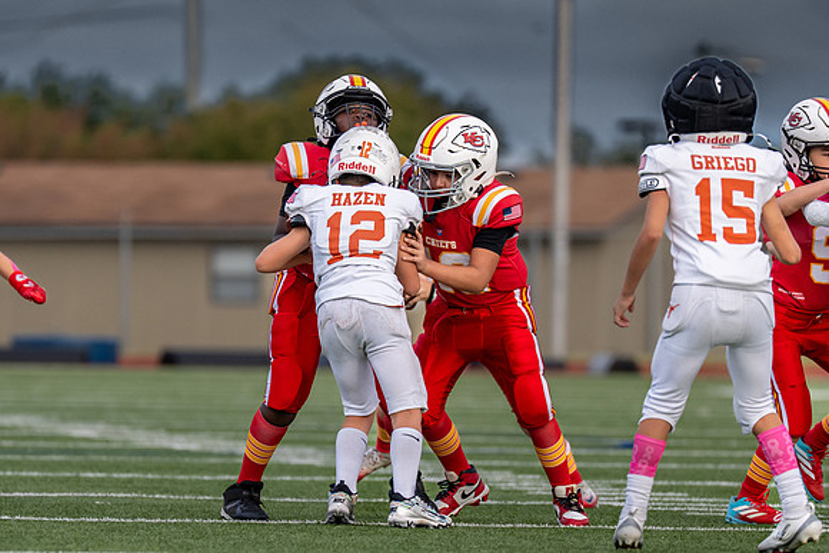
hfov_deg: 4.5
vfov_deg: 3.0
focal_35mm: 461
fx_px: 10606
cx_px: 341
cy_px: 377
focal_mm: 200
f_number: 2.8
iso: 400
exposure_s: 1/2500
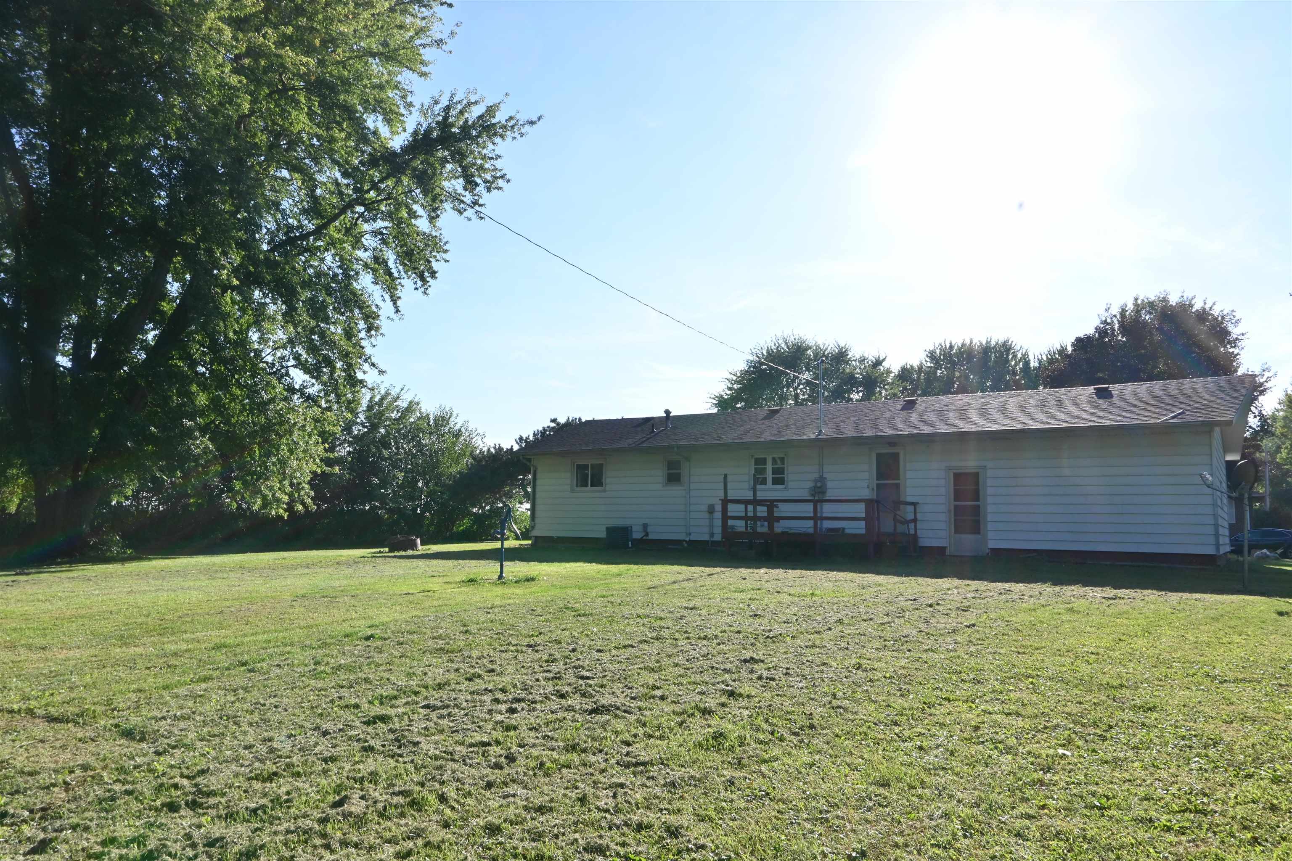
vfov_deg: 53.1
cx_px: 646
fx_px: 861
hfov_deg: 73.7
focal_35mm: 24
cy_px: 430
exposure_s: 1/60
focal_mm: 16
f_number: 14
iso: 100
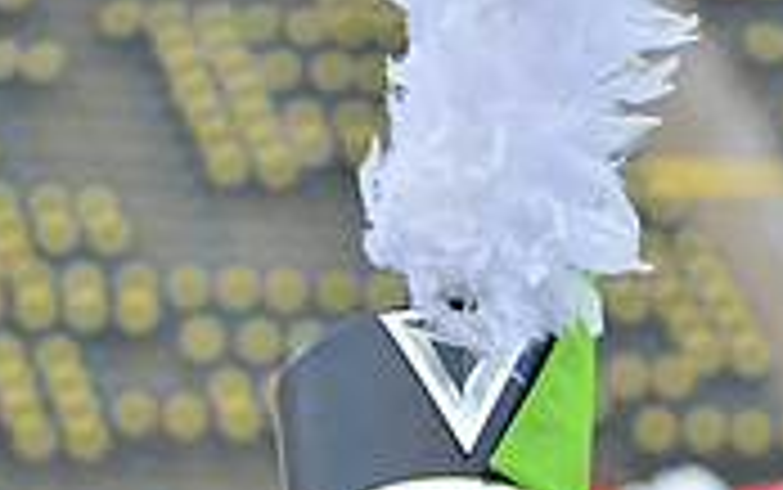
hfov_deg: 5.1
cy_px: 993
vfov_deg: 3.2
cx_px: 506
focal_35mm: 408
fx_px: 8712
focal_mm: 155
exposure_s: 1/500
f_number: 5.6
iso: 200
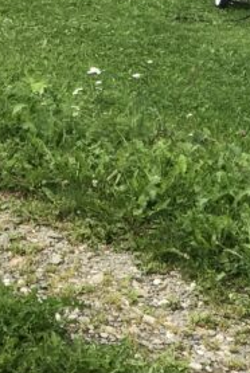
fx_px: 2265
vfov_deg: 9.1
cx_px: 52
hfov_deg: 6.3
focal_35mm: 218
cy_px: -213
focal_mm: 6.6
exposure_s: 1/507
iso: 20
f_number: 2.8
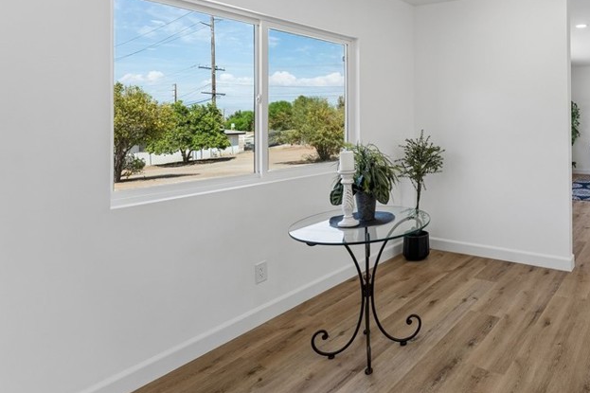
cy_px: 128
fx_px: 377
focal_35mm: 23
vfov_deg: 53.9
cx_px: 477
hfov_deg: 68.4
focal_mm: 14
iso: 160
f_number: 6.3
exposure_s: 1/60
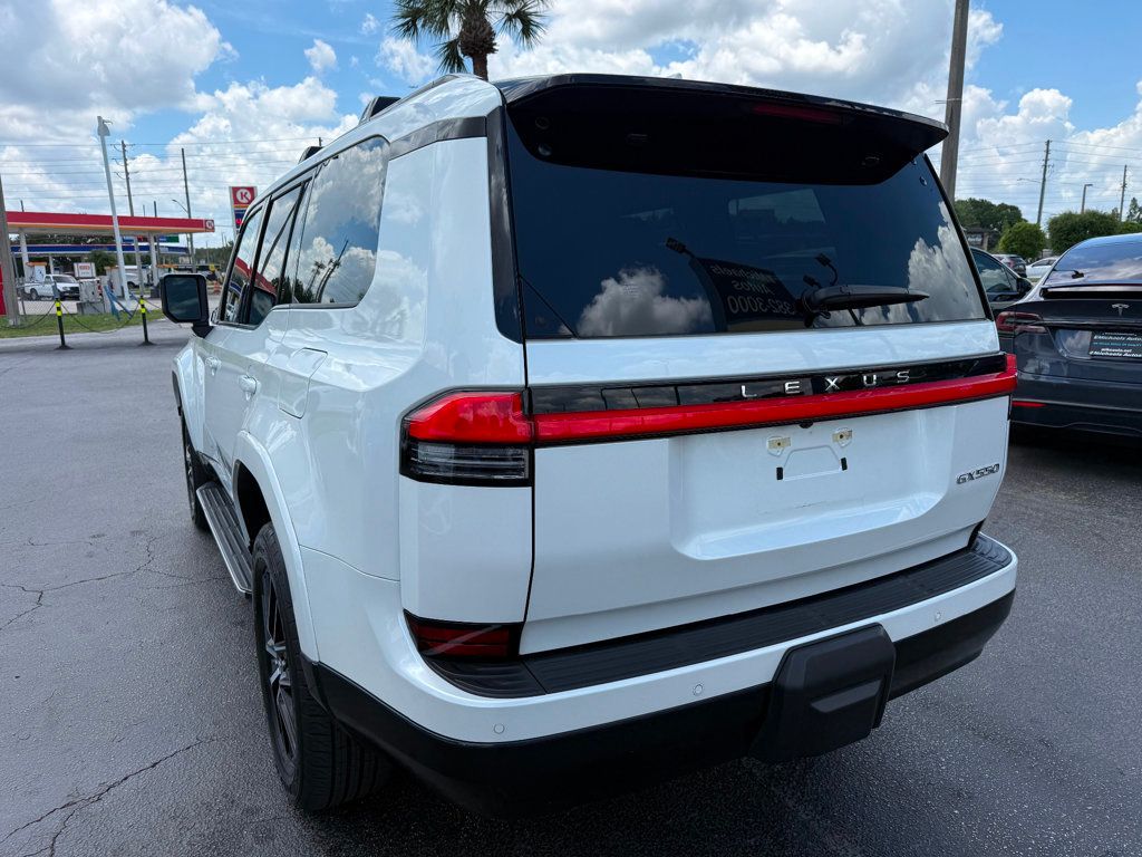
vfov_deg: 56.8
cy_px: 428
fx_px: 792
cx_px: 571
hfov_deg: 71.6
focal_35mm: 24
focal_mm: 6.76
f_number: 1.78
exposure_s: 1/3759
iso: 80
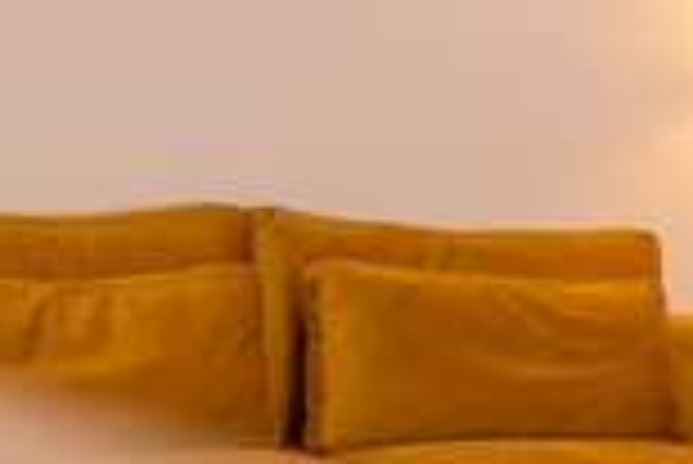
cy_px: 192
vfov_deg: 11.2
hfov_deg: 16.5
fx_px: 2370
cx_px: 107
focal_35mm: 123
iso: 400
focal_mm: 35
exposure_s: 1/400
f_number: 1.8
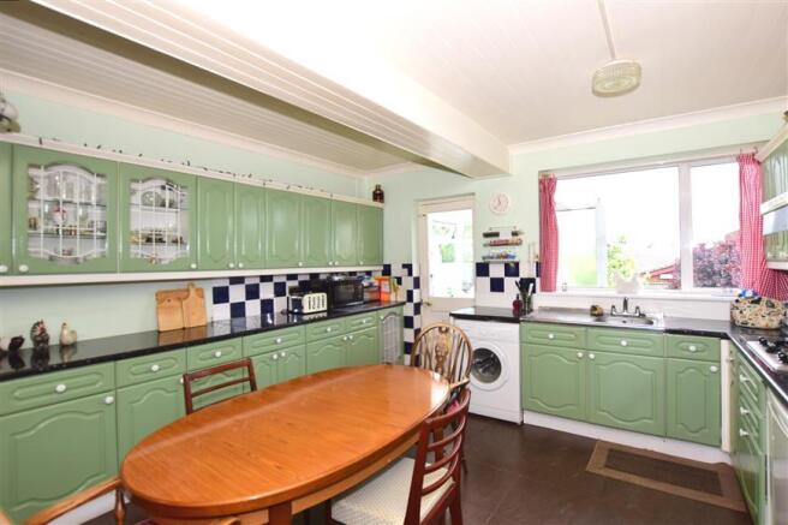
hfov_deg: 100.4
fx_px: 328
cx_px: 394
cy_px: 262
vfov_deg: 77.3
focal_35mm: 15
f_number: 5.6
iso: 200
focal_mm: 10
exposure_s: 1/125
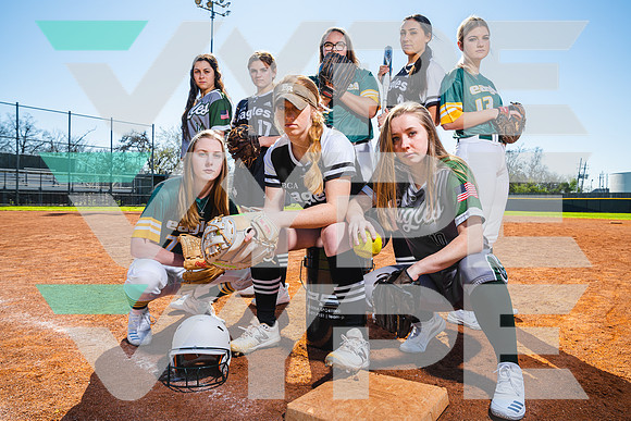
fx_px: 452
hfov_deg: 69.8
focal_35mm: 26
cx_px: 325
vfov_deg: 50.0
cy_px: 207
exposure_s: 1/125
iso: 100
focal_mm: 25
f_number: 8
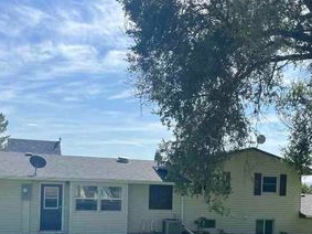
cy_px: 200
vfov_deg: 30.4
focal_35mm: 46
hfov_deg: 41.0
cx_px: 190
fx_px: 414
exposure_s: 1/3049
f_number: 1.6
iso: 50
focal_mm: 5.1
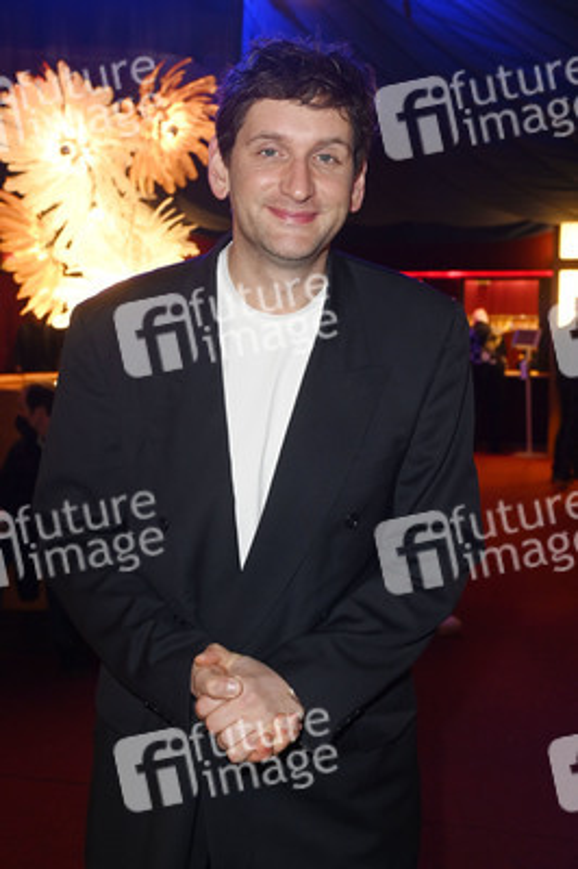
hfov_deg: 31.8
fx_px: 1013
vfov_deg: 46.4
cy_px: 434
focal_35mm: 42
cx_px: 289
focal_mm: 42
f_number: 5.6
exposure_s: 1/25
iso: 1000
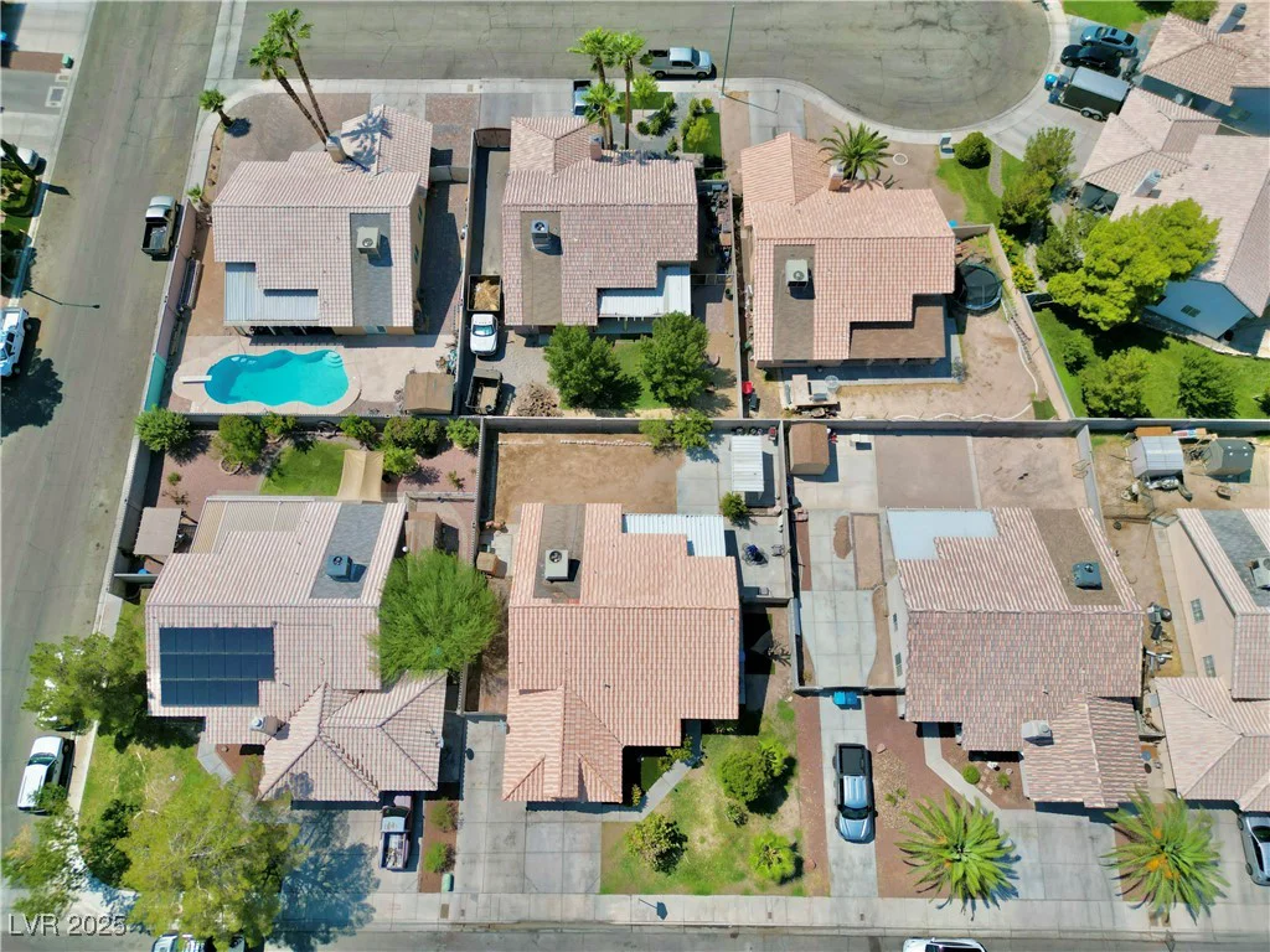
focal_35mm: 24
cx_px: 635
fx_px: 881
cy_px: 476
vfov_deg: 56.8
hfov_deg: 71.6
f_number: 1.7
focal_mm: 6.72
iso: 140
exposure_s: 1/6000
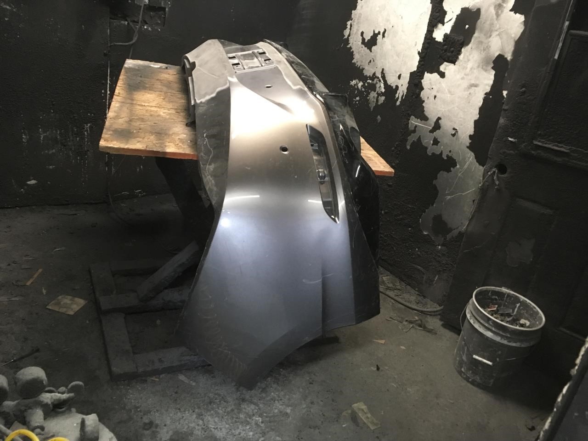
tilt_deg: -23.5
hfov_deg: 61.7
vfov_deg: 48.2
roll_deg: -10.5
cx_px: 294
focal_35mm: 29
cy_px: 220
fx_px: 493
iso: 200
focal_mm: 4.15
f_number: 2.2
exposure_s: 1/20
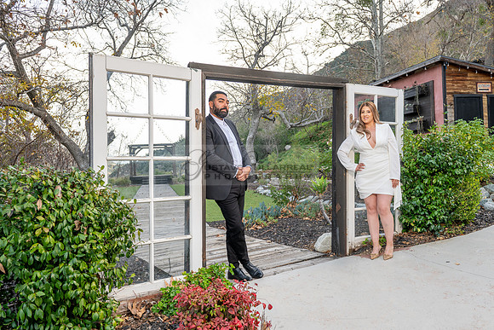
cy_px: 164
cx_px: 263
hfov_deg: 67.9
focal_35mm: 27
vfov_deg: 48.5
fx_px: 366
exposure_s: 1/125
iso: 200
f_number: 5.6
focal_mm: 24
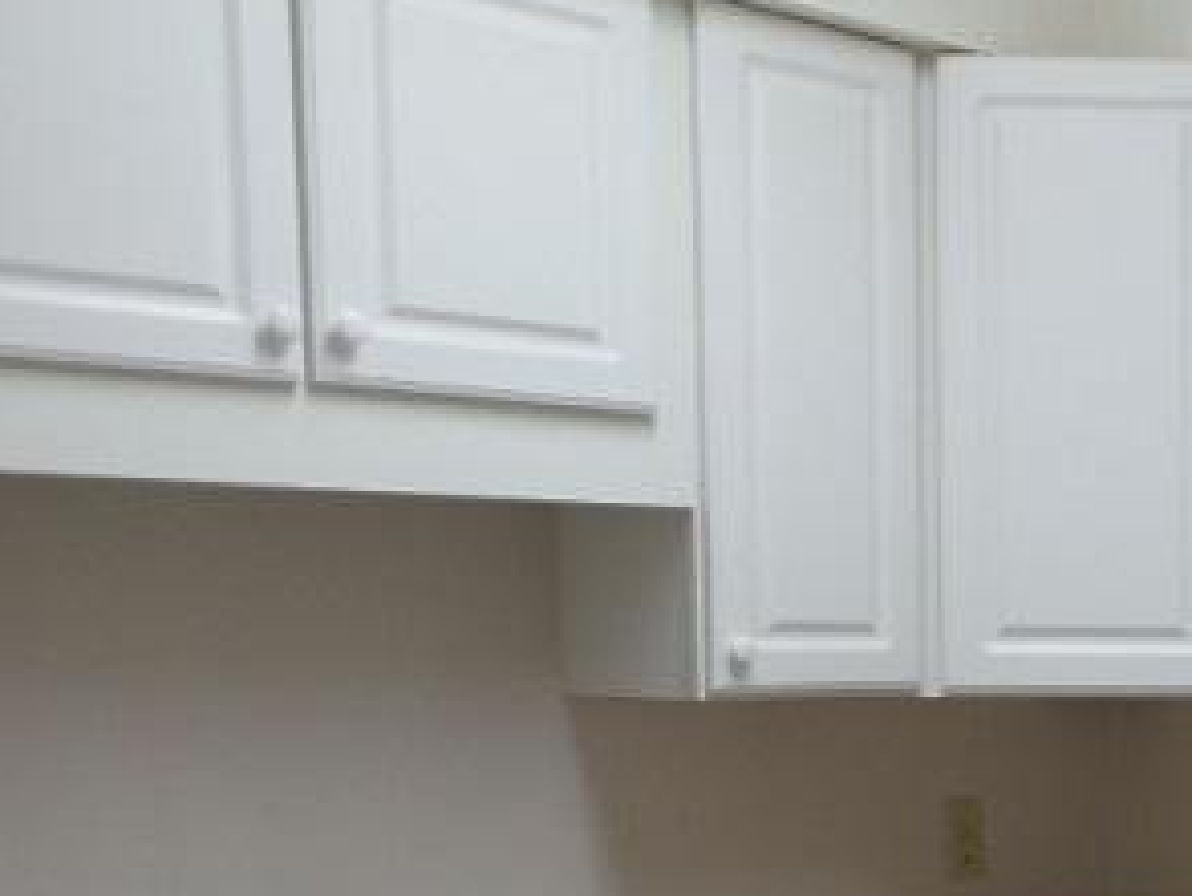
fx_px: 2068
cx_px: 1289
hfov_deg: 29.3
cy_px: 868
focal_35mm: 60
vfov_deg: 23.5
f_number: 2.8
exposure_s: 1/30
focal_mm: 4.1
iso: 160
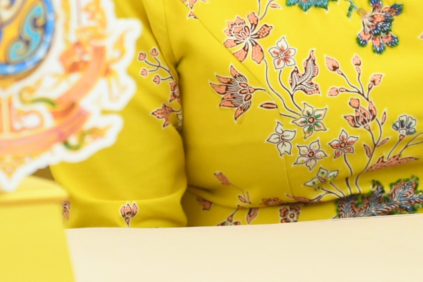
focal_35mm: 734
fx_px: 8622
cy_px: -146
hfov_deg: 2.8
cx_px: 65
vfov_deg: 1.9
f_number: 2.8
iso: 1600
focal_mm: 170
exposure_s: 1/160
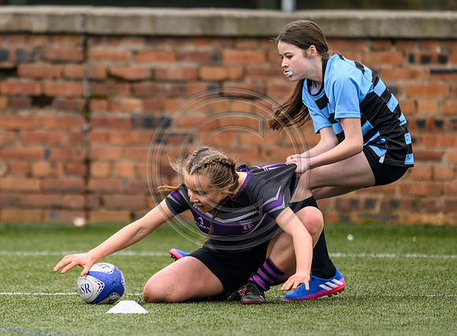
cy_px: 176
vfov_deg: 1.9
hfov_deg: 2.6
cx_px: 143
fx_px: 10254
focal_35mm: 782
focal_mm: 560
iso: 800
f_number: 4
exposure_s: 1/2000
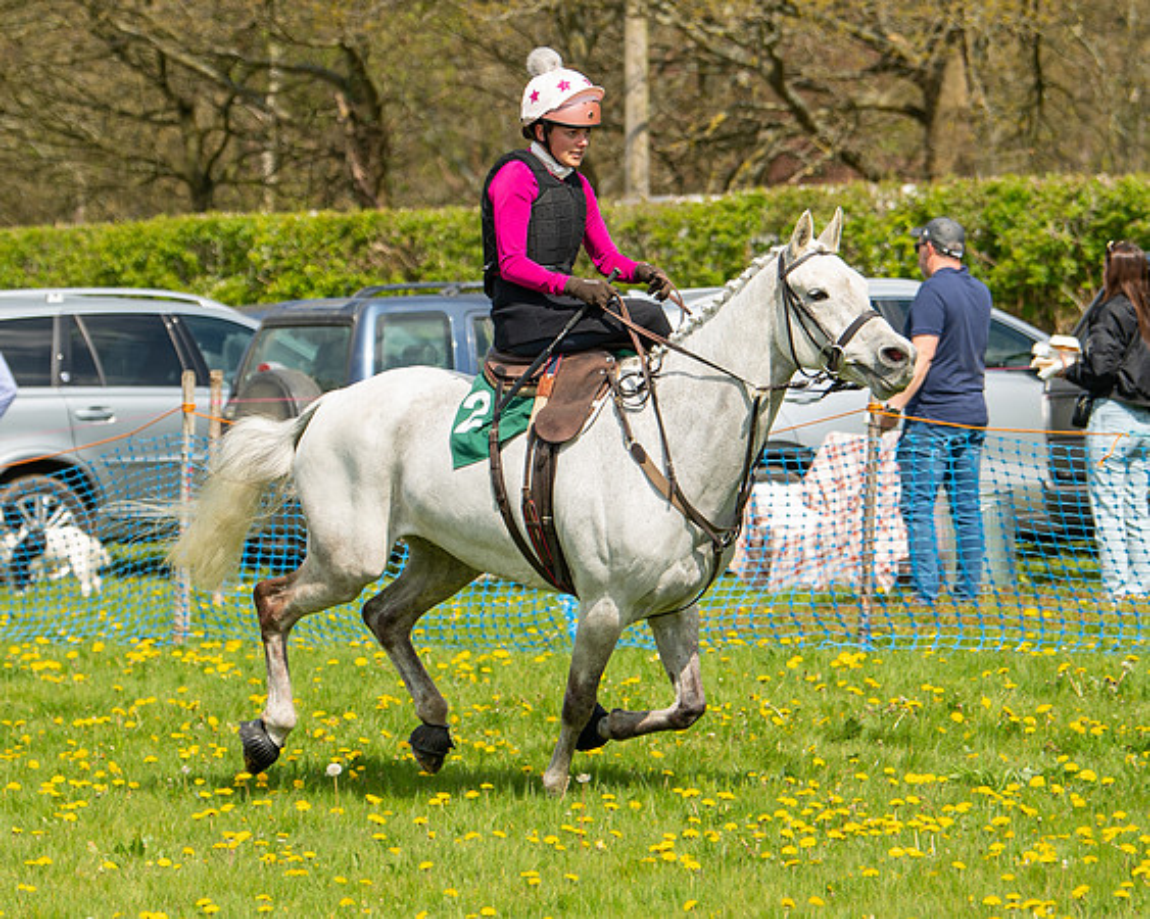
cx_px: 516
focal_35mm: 224
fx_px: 7606
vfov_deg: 6.9
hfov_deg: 8.6
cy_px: 466
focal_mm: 120
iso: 200
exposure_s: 1/1250
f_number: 4
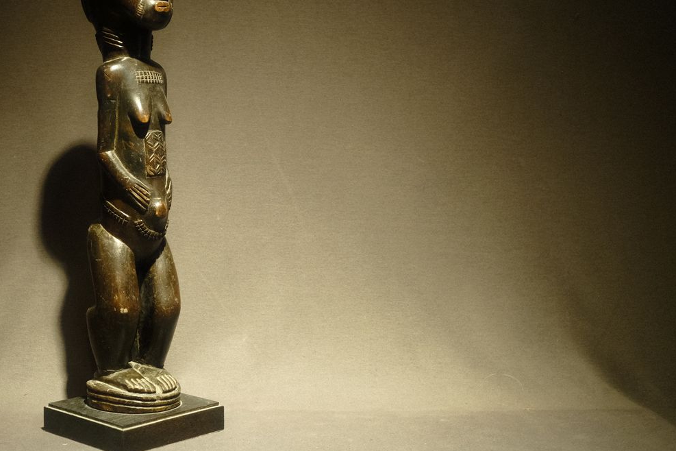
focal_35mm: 54
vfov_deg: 25.0
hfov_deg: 36.6
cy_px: 166
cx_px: 247
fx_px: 1014
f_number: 3.2
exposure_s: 1/100
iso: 2000
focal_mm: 27
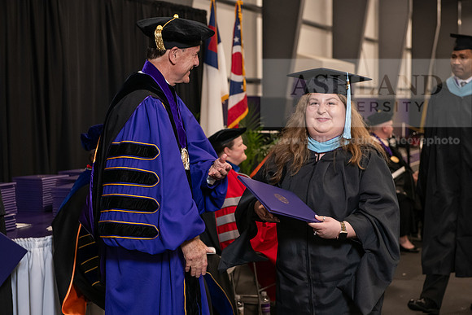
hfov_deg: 28.8
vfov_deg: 19.5
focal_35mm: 70
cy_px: 158
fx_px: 918
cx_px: 236
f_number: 5
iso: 2000
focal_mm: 70
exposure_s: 1/125
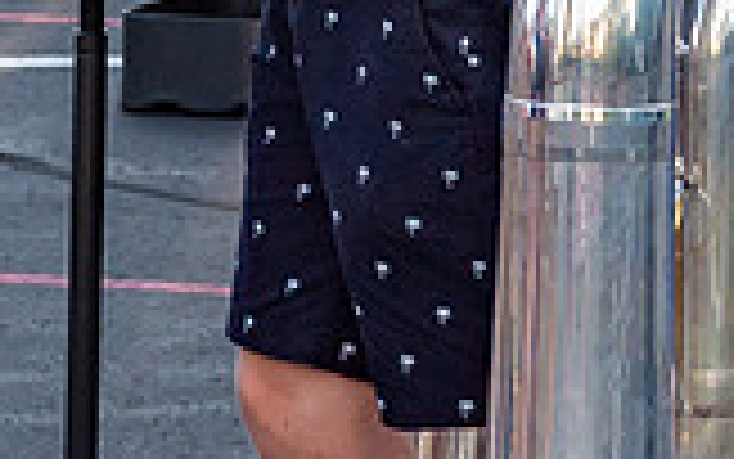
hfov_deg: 5.1
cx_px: 515
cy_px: -640
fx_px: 8224
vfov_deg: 3.2
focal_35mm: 411
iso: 1250
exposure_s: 1/640
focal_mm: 70
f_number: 9
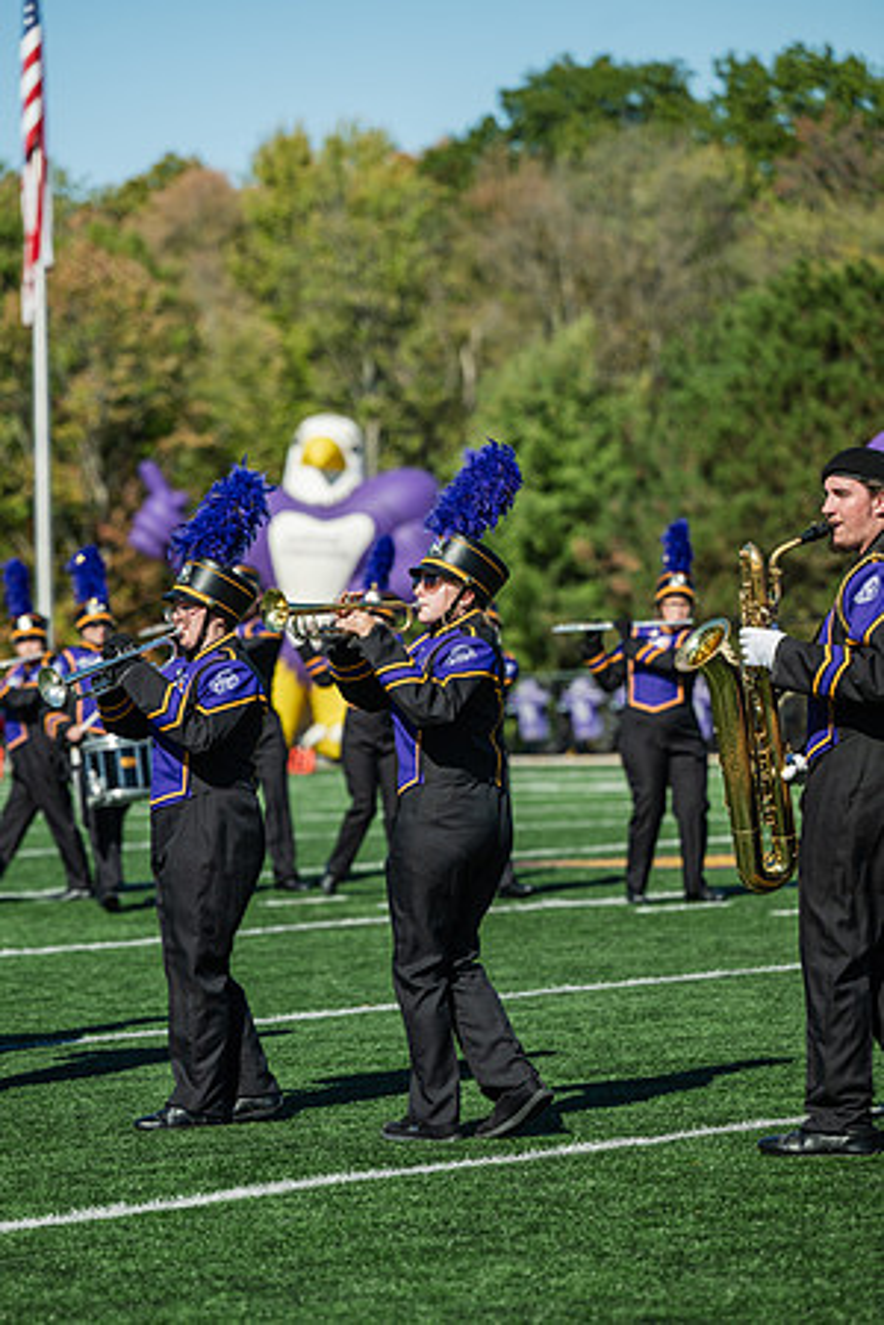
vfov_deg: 14.7
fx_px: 5156
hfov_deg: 9.8
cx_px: 442
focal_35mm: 140
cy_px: 662
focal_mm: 140
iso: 100
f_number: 3.5
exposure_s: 1/1600
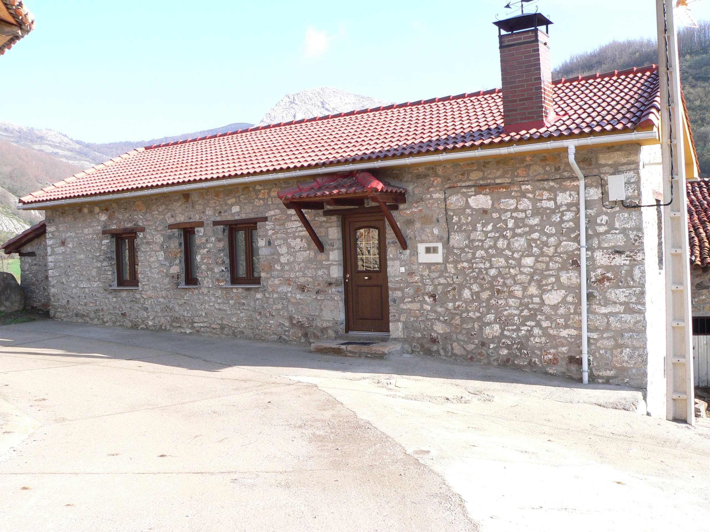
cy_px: 266
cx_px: 355
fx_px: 738
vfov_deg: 39.7
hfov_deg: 51.4
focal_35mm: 36
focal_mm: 6
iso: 80
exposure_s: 1/160
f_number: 4
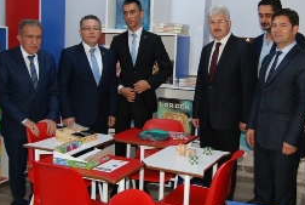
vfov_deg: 28.2
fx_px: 407
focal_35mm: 48
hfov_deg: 40.9
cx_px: 183
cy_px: 99
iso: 400
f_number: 4
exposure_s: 1/60
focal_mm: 18
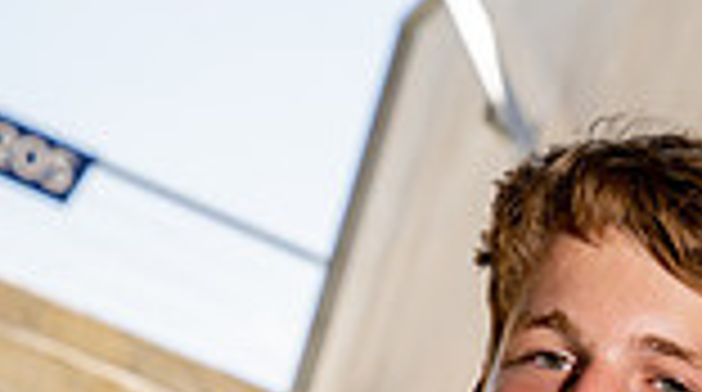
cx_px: 531
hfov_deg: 10.9
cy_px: 991
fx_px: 3659
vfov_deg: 5.8
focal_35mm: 197
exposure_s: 1/250
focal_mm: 65
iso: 100
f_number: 5
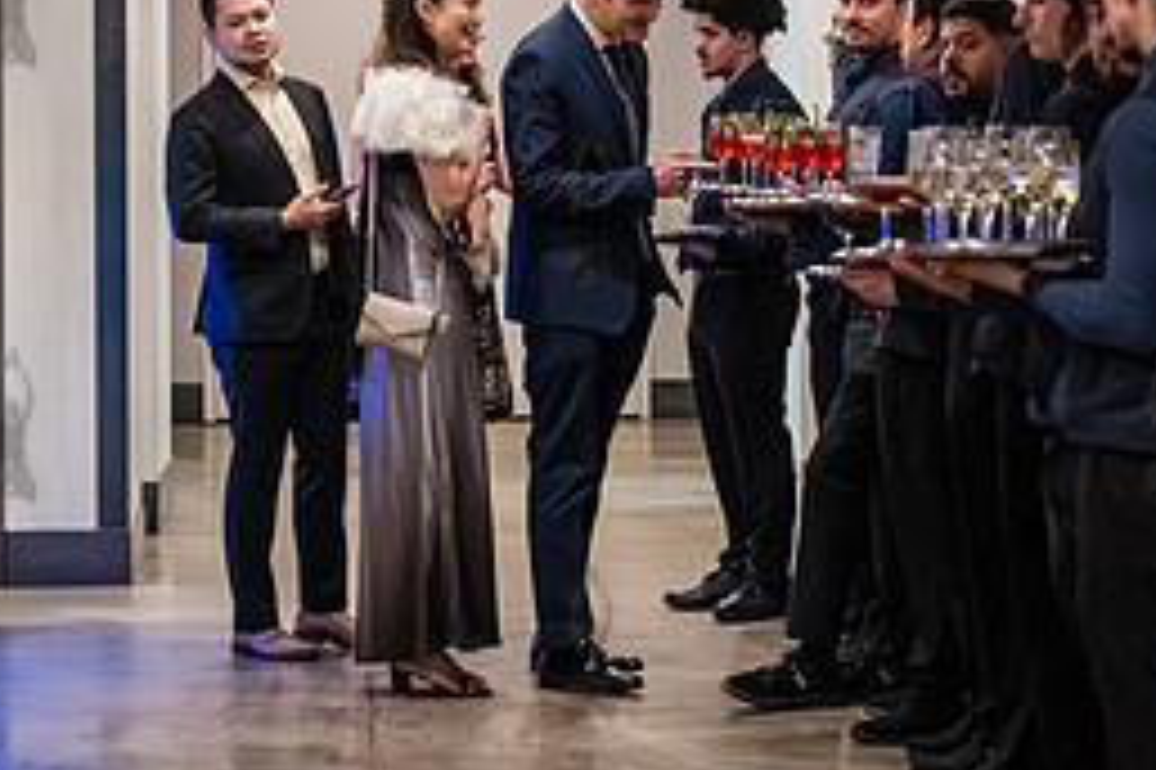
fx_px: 5134
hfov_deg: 12.8
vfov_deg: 8.6
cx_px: 585
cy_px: 207
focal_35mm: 160
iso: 12800
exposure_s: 1/250
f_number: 3.5
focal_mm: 71
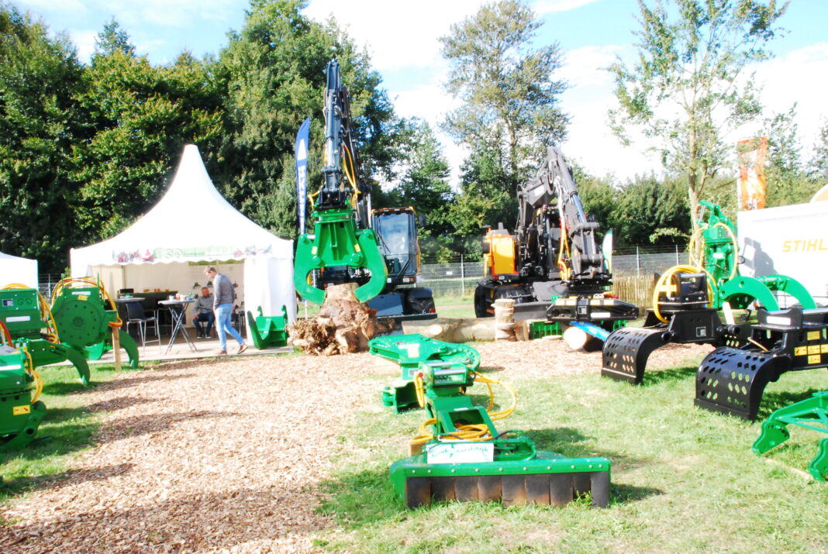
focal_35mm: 27
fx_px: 622
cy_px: 277
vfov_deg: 48.1
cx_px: 414
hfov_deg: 67.3
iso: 1000
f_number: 22
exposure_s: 1/50
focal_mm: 18
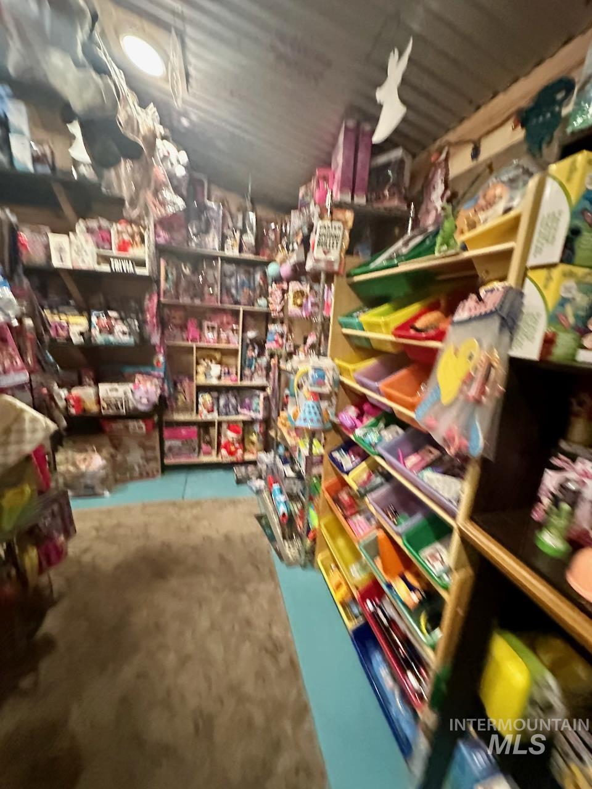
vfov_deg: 102.1
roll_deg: -6.0
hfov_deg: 85.7
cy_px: 394
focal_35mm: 14
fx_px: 319
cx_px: 296
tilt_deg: -14.8
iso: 1250
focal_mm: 2.22
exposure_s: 1/60
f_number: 2.2
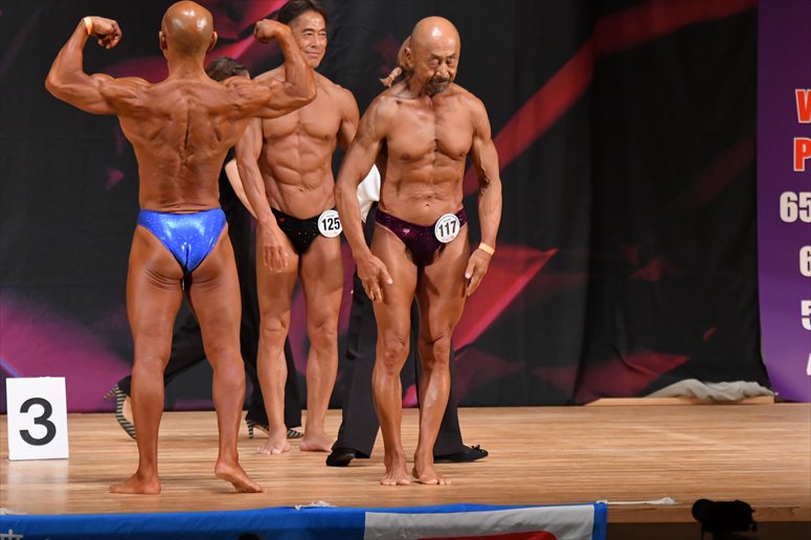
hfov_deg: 7.2
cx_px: 406
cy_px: 270
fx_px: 6417
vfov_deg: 4.8
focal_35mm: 285
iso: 5000
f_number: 5.6
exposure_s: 1/400
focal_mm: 190
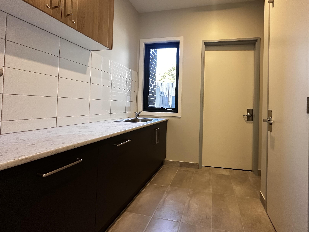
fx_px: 152
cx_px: 181
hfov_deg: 90.1
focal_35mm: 17
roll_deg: -1.1
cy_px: 102
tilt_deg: +1.8
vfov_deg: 74.4
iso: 320
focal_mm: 2.22
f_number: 2.2
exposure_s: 1/100
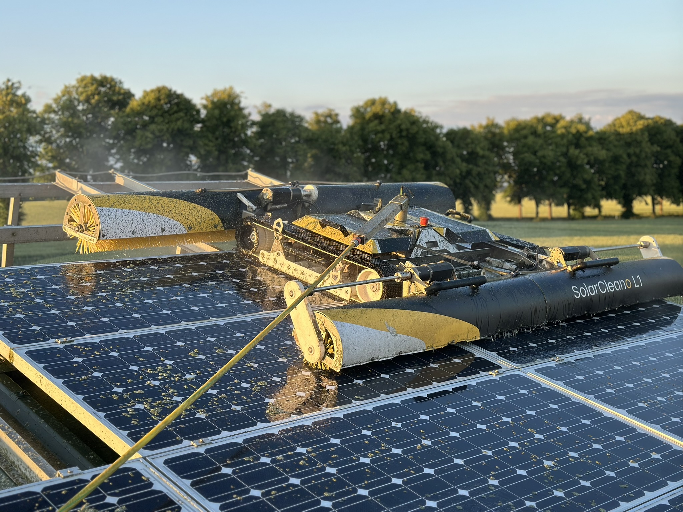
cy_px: 256
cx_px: 342
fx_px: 947
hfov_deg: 39.7
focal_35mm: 48
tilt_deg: -4.2
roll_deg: +1.1
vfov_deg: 30.3
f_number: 1.78
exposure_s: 1/546
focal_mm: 6.86
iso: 80
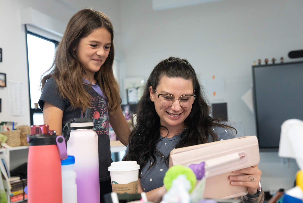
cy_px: 102
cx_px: 152
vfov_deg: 29.3
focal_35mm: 46
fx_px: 387
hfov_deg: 42.7
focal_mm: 46
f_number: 4
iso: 1000
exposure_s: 1/100
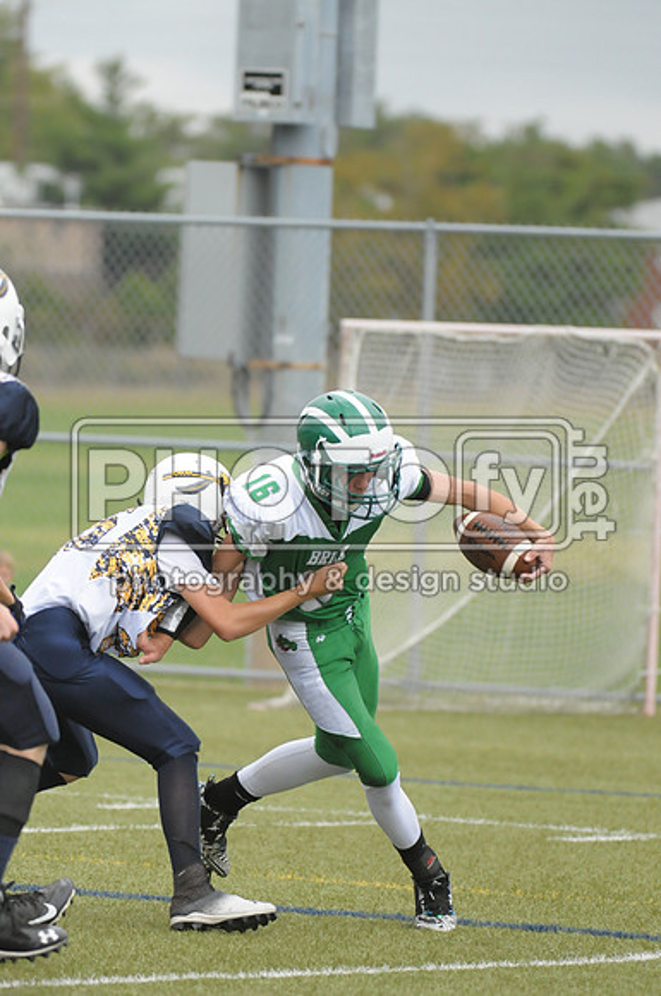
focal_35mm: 330
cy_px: 498
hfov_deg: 4.2
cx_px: 330
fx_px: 9115
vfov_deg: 6.3
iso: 1600
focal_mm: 220
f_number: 4
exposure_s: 1/4000
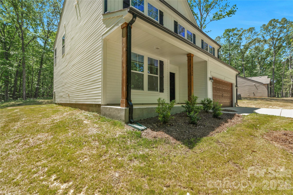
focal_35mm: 16
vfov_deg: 73.7
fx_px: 130
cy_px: 98
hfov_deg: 96.7
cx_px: 146
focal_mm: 16
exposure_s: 1/200
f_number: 8
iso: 320
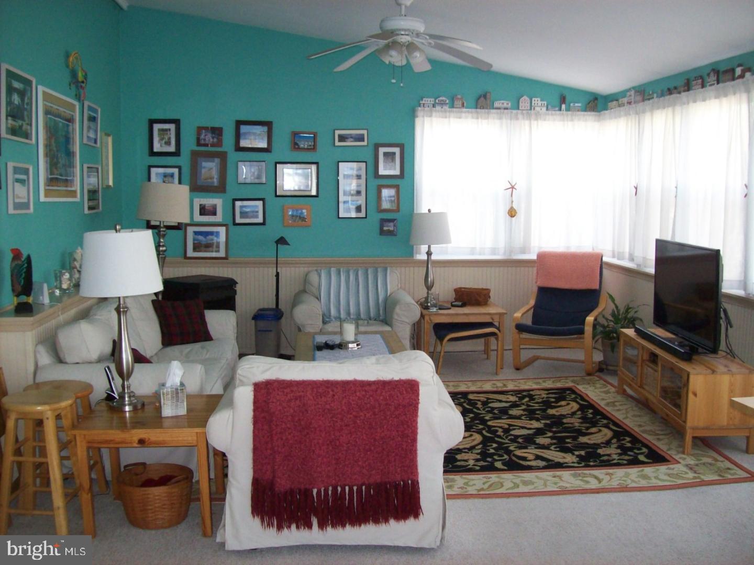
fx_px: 784
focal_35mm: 36
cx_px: 377
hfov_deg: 51.4
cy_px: 282
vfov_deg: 39.7
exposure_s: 1/64
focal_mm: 6
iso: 200
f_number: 2.7
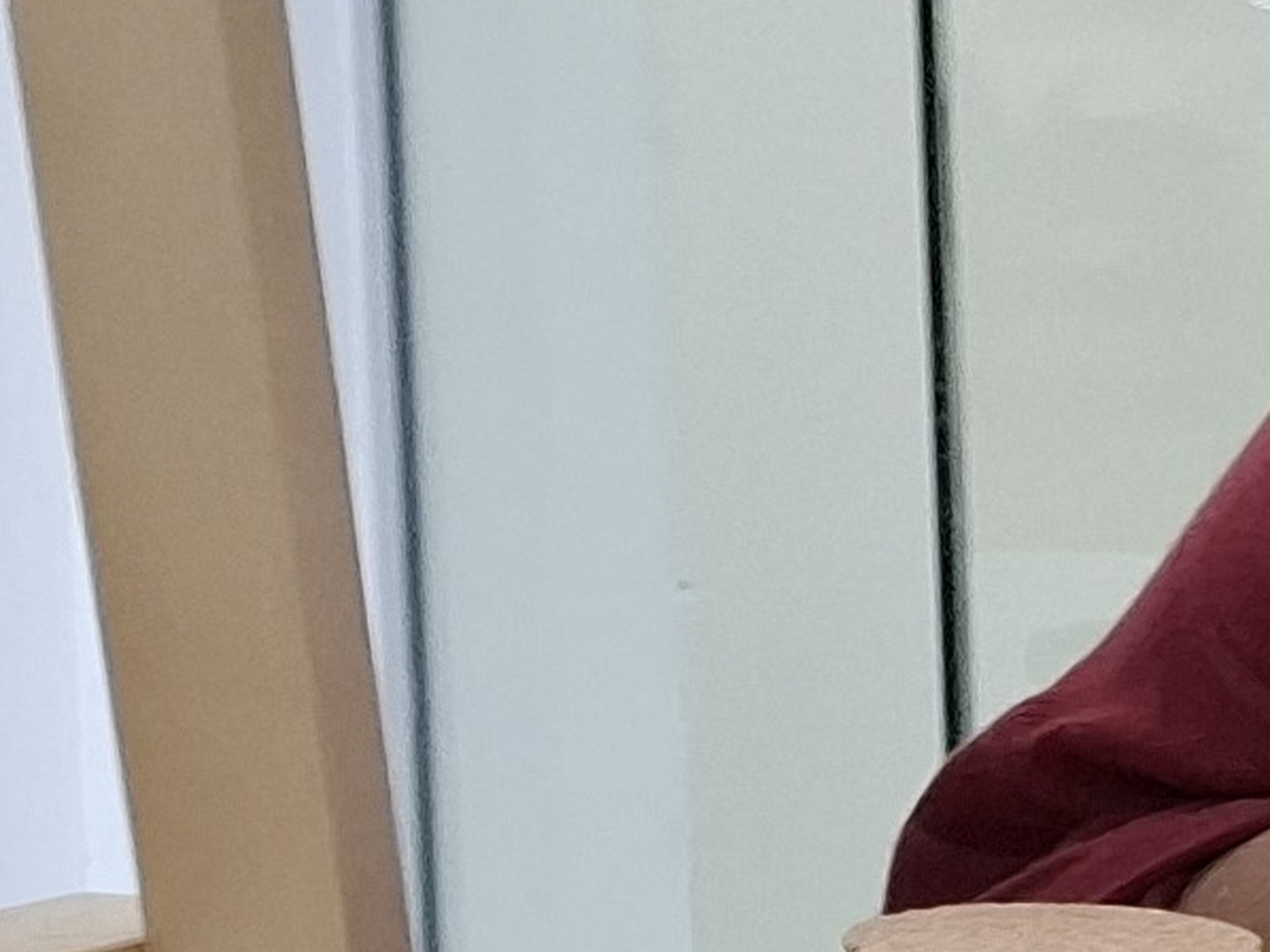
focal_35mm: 157
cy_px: 982
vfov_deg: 9.4
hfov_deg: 9.8
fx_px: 5758
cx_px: 3710
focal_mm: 5.54
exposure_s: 1/60
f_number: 1.8
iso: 320
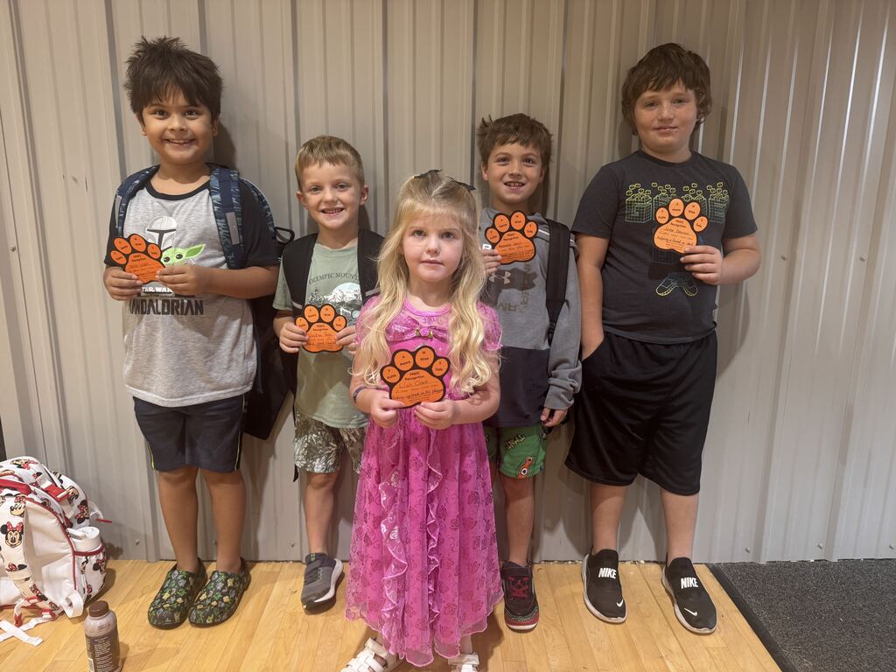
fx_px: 621
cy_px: 336
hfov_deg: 71.6
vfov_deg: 56.8
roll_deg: -1.2
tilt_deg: -13.2
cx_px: 448
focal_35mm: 24
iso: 200
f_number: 1.78
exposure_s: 1/120
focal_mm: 6.76
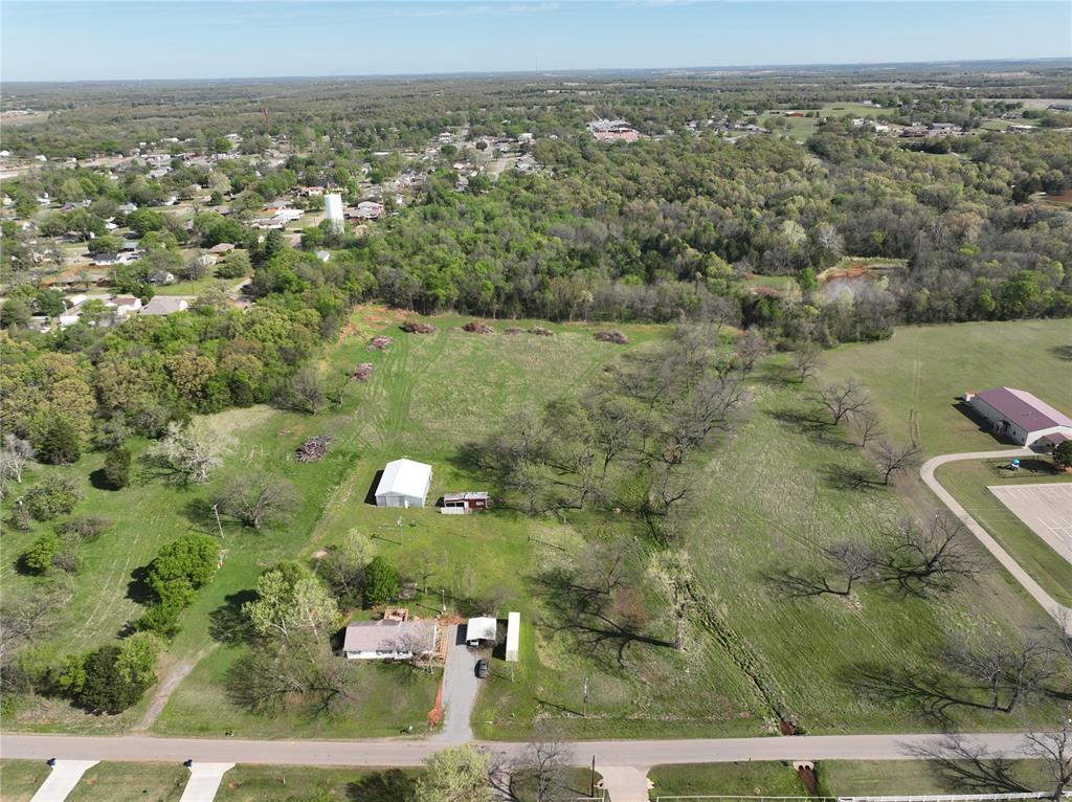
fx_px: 743
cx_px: 536
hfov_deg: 71.6
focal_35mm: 24
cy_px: 401
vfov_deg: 56.7
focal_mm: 12.29
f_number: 2.8
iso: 120
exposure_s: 1/1600
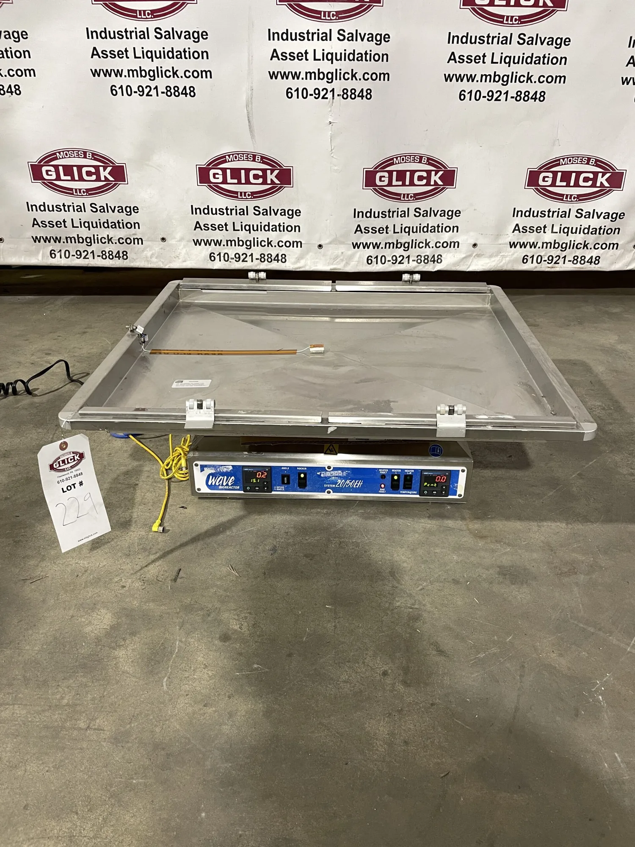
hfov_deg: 53.1
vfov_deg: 67.3
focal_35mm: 26
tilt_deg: -27.9
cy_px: 424
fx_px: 636
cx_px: 318
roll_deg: +0.2
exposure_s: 1/60
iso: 125
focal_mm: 4.2
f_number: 1.6
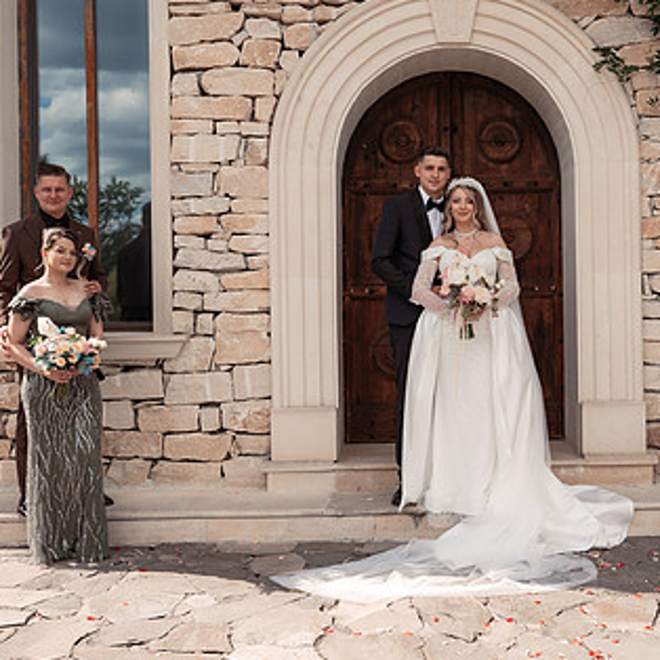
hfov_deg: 37.7
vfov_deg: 38.3
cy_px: 309
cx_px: 467
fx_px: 949
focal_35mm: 44
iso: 160
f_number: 5
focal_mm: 28
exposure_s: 1/320
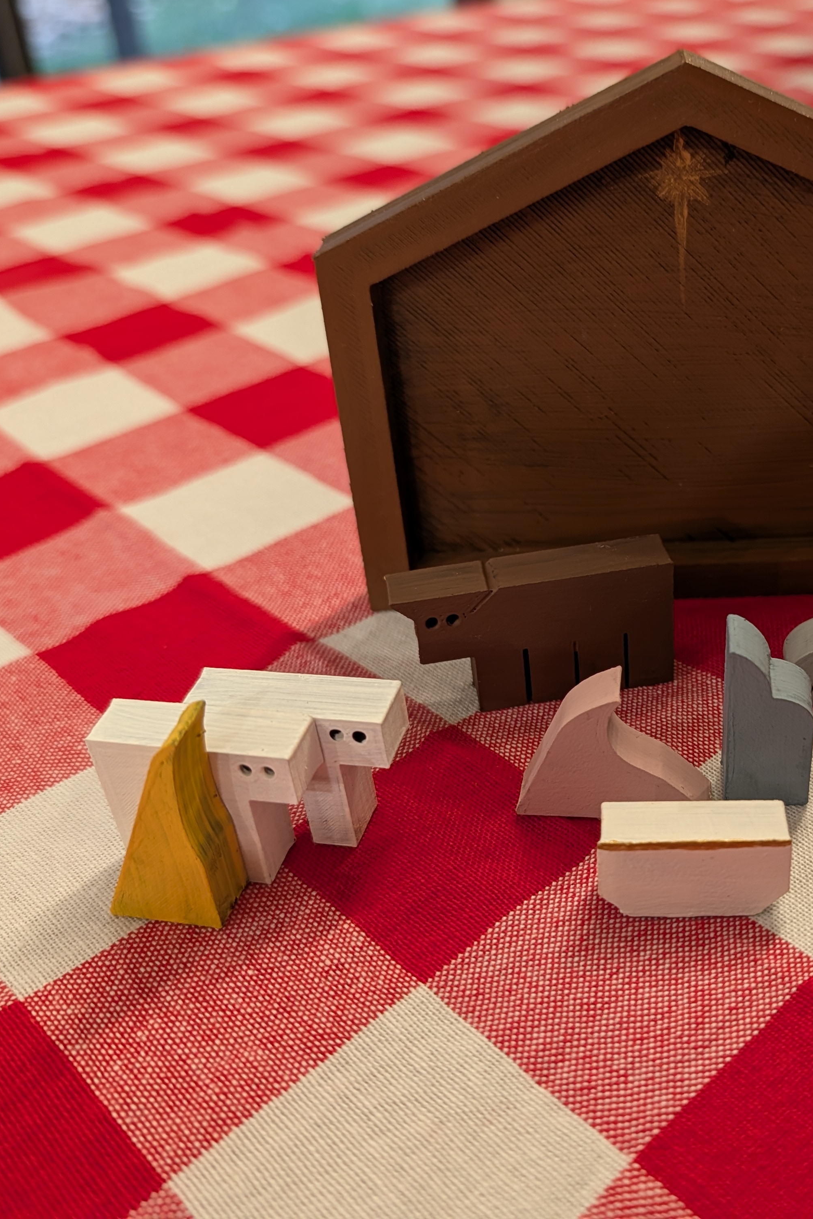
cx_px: 617
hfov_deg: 37.8
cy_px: 595
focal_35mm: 34
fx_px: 1152
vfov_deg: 55.8
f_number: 1.68
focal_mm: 6.9
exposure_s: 1/30
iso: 159
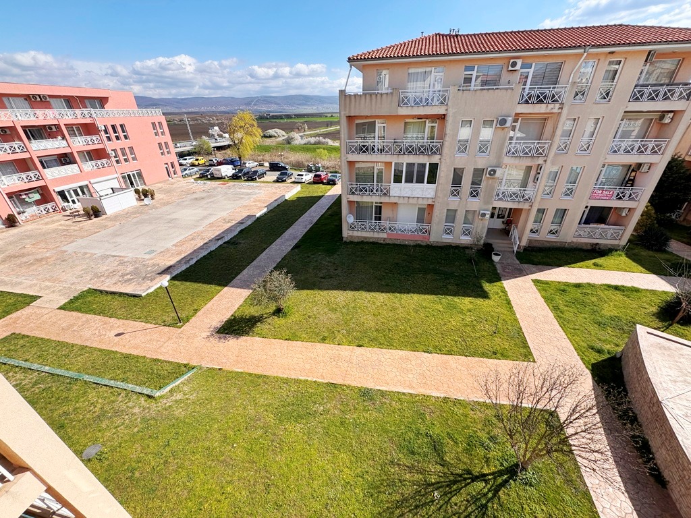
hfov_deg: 102.1
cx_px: 346
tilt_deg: -27.2
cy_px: 259
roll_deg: +1.7
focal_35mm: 14
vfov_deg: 85.7
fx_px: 279
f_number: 2.2
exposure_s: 1/1160
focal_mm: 2.22
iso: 40
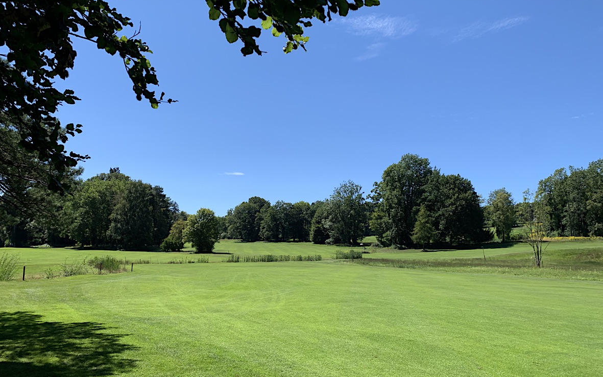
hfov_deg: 66.5
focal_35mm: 28
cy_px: 190
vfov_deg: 44.5
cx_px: 302
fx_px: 460
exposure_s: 1/1880
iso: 25
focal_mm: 4.25
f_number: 1.8
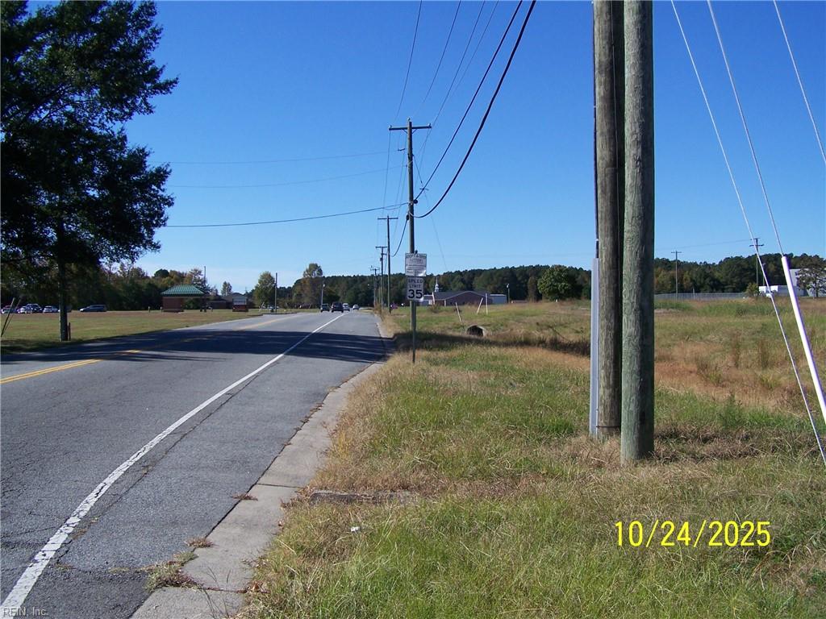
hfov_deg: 49.0
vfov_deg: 37.7
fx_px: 907
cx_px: 413
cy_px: 310
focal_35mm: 38
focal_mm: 6.3
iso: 64
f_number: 4
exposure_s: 1/500
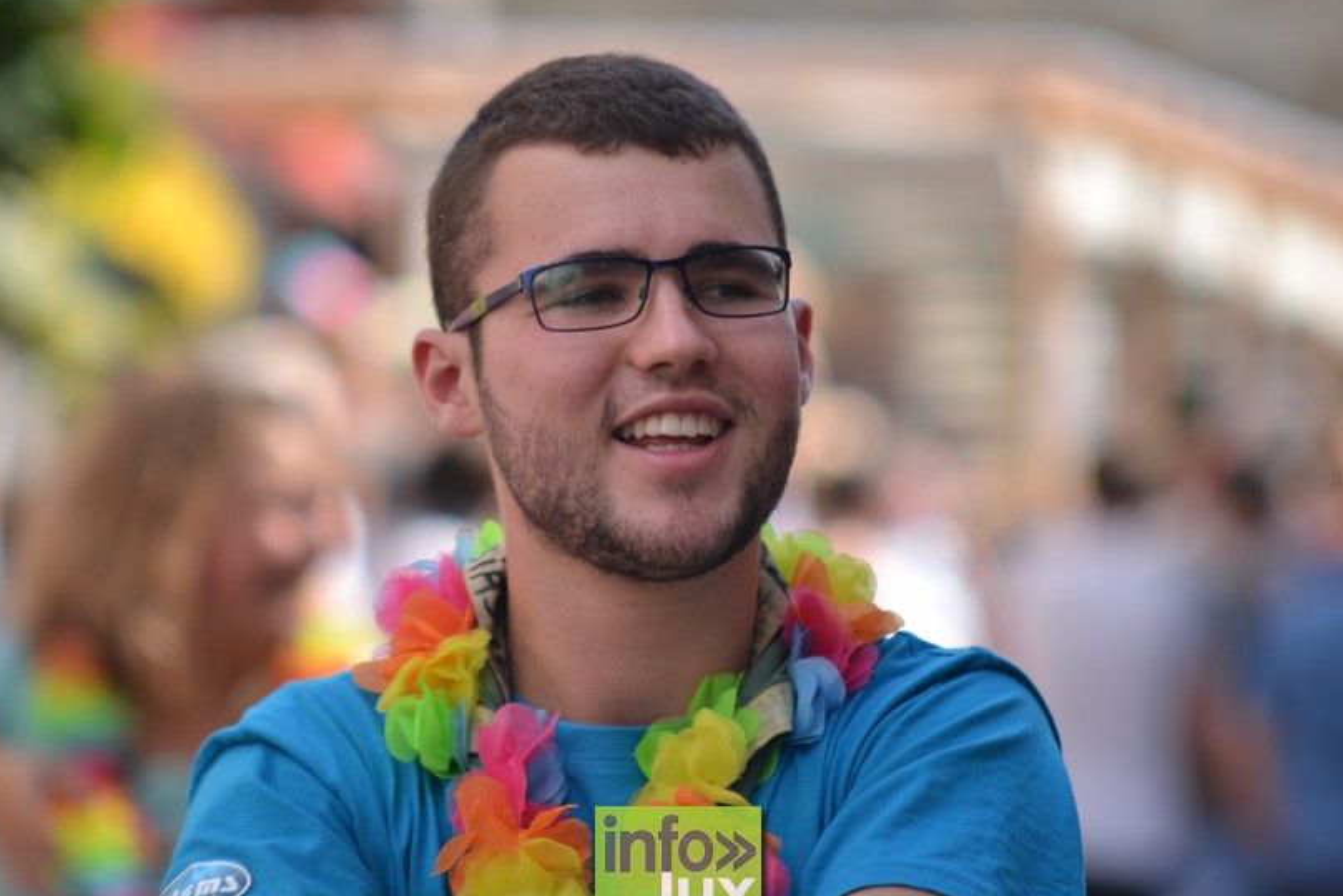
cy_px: 373
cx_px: 678
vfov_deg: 4.8
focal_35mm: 285
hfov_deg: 7.2
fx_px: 10633
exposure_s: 1/500
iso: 100
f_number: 2.8
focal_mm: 150
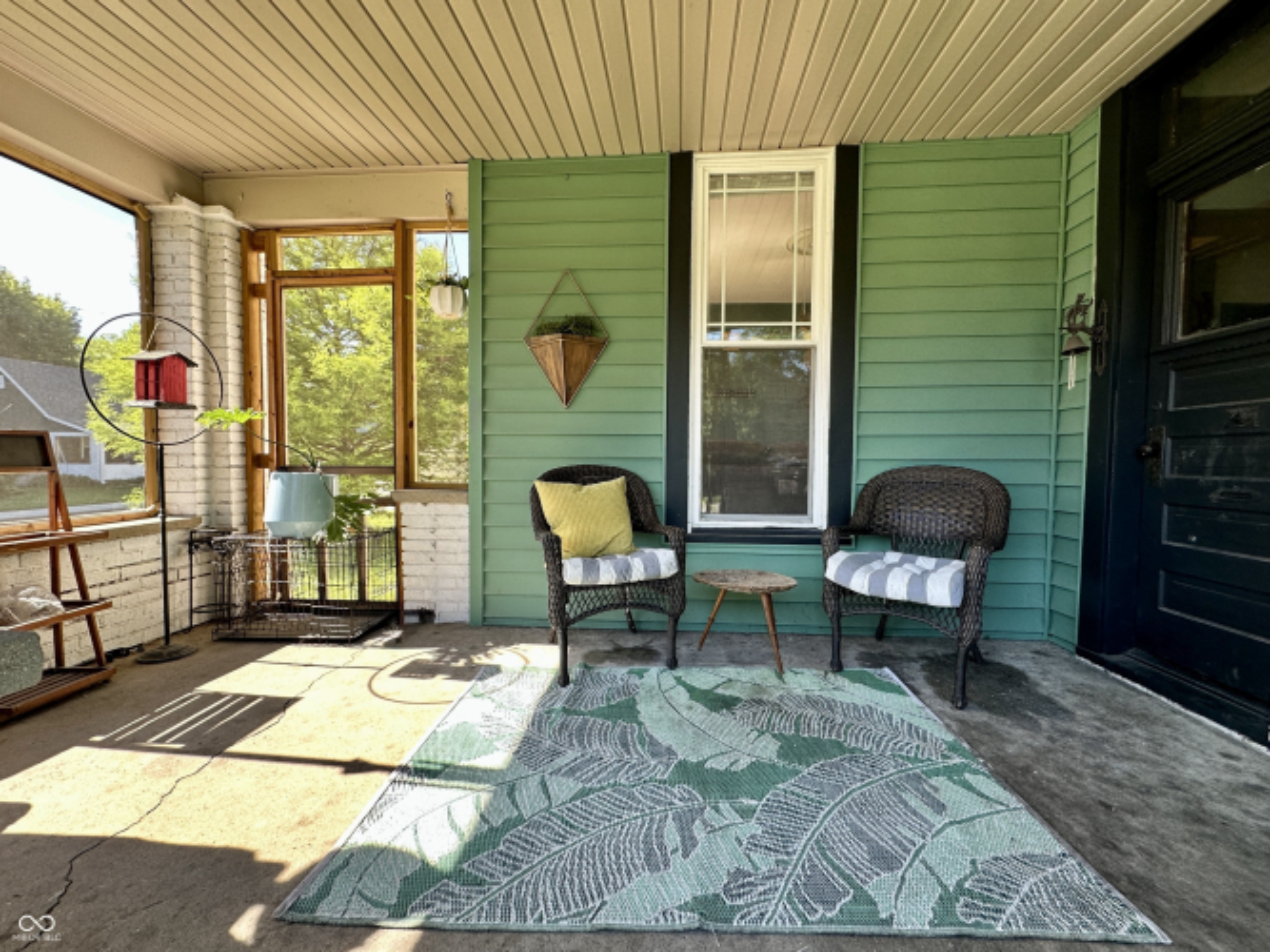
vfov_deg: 85.7
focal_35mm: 14
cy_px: 476
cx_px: 635
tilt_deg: -1.8
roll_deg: +0.8
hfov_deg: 102.1
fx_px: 514
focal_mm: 2.22
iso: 80
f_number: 2.2
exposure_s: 1/99
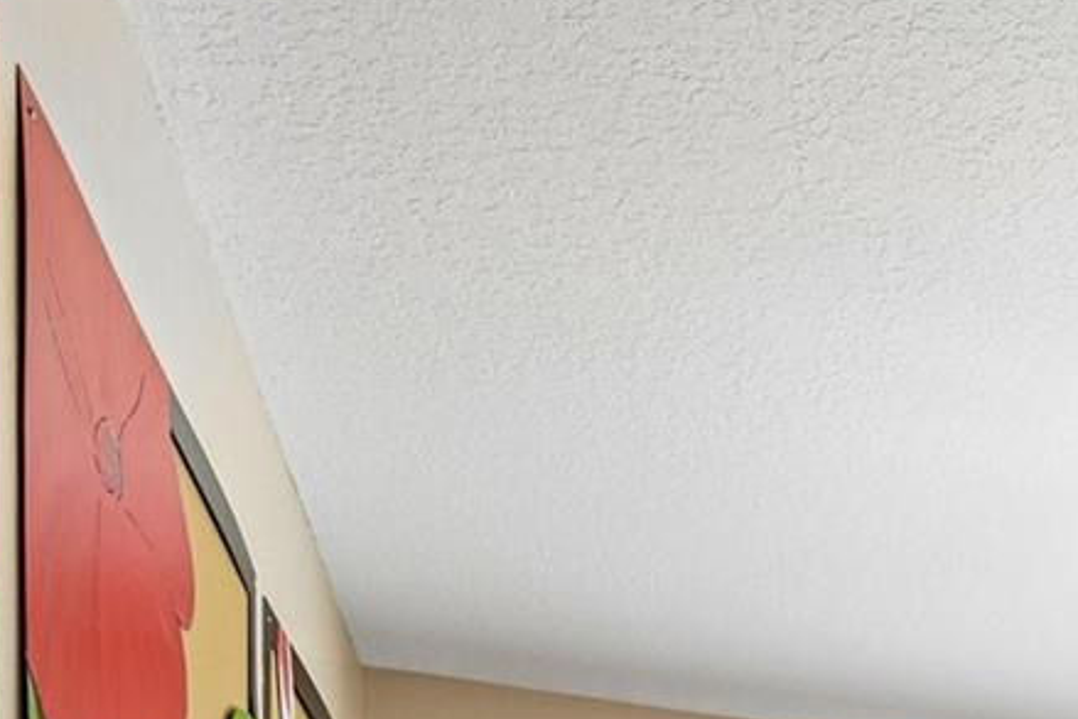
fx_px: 1528
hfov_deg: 31.8
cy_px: 1271
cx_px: 1319
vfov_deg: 19.9
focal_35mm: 51
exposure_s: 1/50
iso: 400
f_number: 8
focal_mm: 14
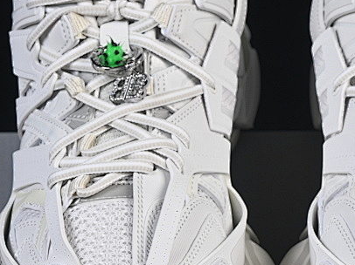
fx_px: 1968
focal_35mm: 192
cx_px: 297
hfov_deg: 10.3
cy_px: 179
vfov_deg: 7.7
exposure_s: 1/80
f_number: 8
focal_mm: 50
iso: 160
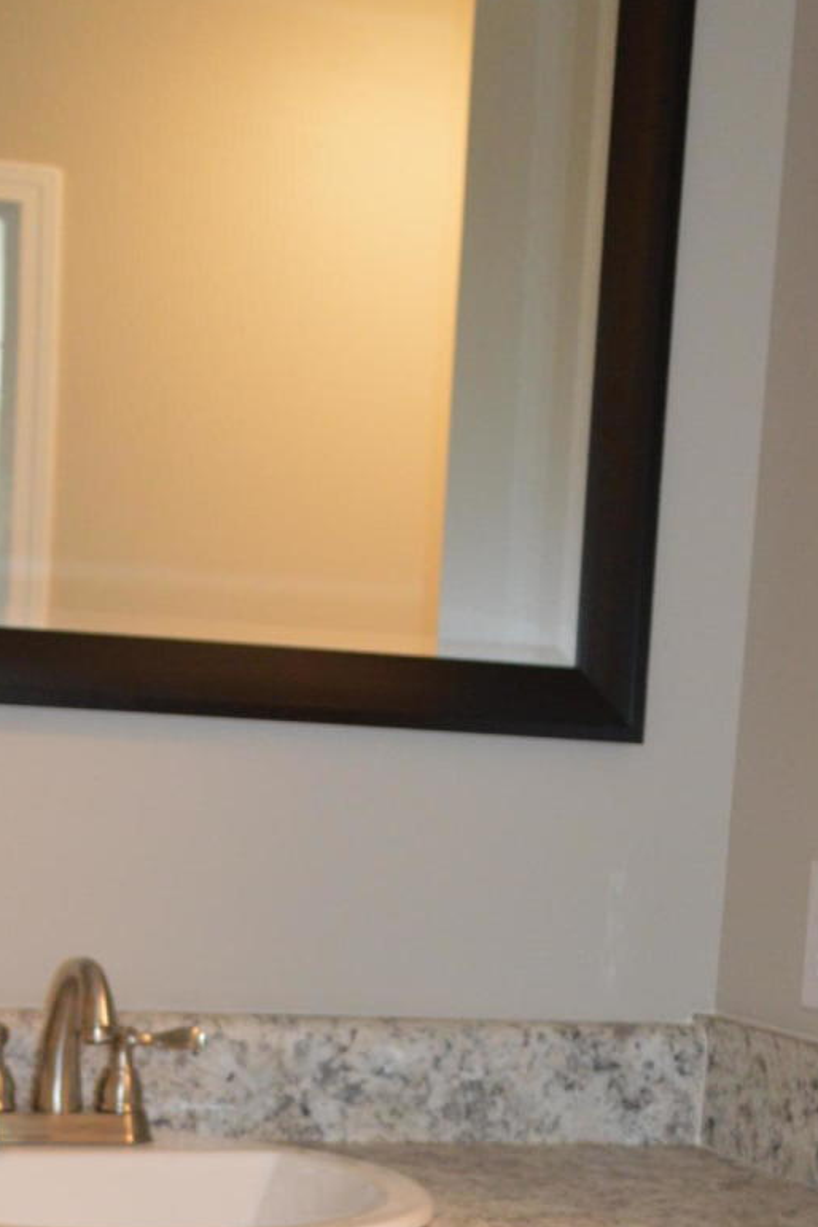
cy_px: 1103
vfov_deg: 27.8
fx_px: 2386
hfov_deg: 19.4
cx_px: 362
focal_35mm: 70
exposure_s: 1/60
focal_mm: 18
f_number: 3.5
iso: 900
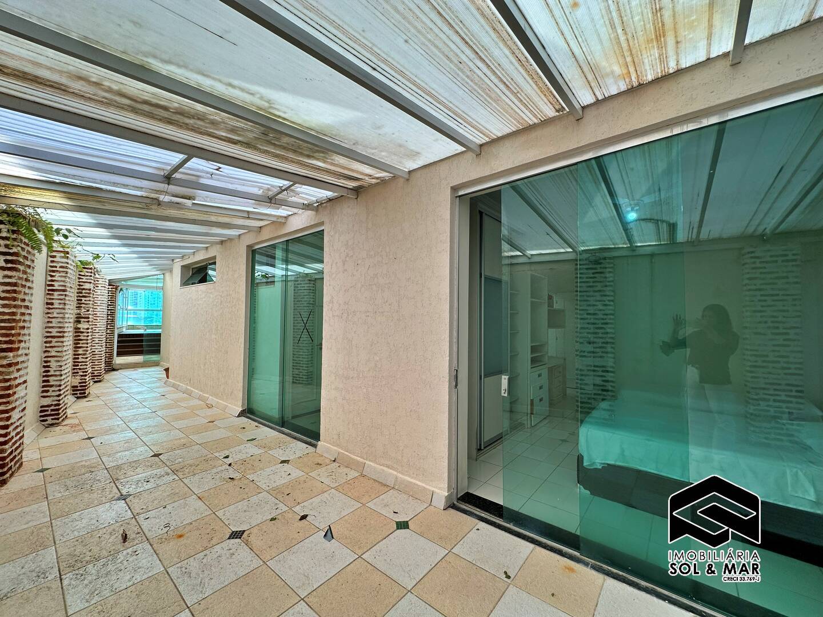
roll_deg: -0.9
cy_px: 308
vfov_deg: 85.7
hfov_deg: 102.1
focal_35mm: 14
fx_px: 333
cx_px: 412
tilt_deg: +2.5
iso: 40
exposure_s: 1/158
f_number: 2.2
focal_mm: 2.22
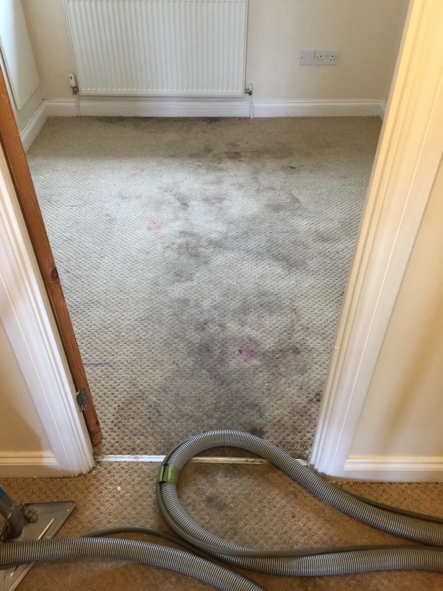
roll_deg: -0.4
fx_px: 495
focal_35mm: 29
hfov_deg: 48.2
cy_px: 296
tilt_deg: -42.4
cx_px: 222
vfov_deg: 61.7
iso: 80
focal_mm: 4.15
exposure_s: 1/17
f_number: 2.2
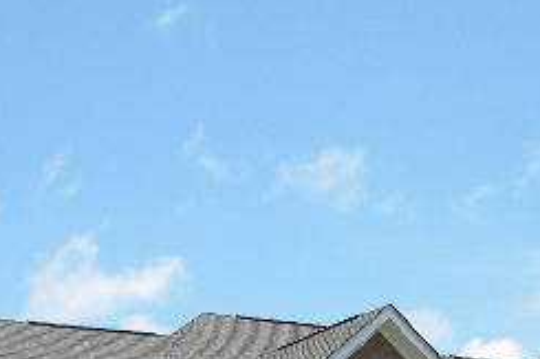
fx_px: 1469
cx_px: 346
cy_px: 471
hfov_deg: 20.8
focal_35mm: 98
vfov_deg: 13.4
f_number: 7.4
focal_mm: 6.4
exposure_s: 1/212
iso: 80
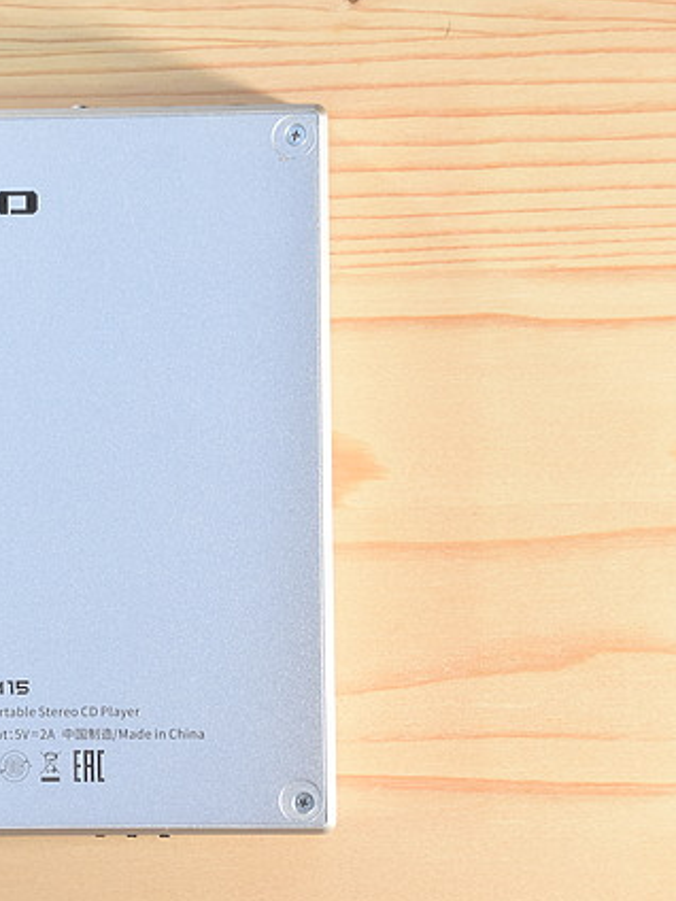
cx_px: -55
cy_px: 476
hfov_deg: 7.4
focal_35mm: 199
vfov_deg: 9.9
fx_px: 5179
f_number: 5.6
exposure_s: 1/100
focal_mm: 75
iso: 1250
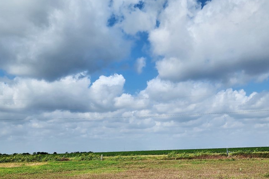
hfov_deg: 50.5
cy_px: 155
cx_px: 155
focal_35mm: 38
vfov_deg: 33.5
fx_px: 284
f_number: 1.8
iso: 12
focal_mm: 6.4
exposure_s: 1/1601
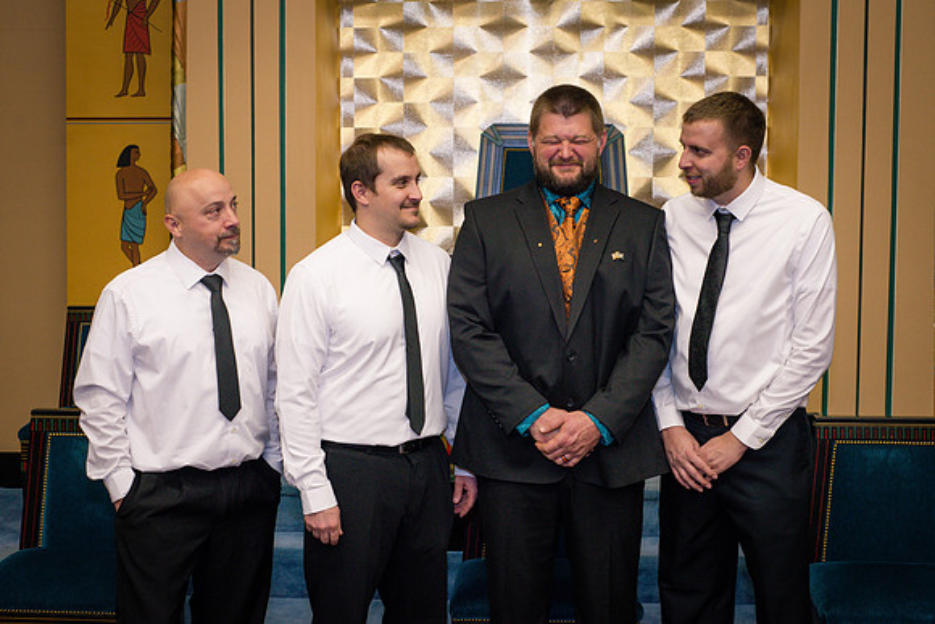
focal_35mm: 52
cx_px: 466
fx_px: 1357
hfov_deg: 38.0
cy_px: 311
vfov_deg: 25.9
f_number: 5
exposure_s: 1/125
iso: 800
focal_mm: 50
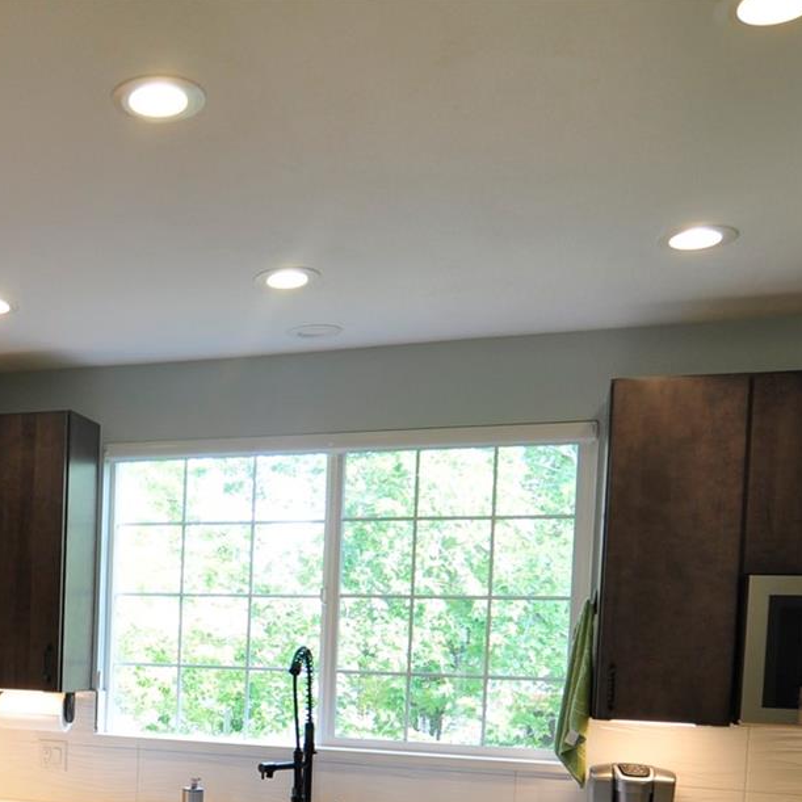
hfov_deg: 38.8
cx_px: 72
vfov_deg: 39.4
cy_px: 692
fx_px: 1048
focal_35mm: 40
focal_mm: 12
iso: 200
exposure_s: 1/40
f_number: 4
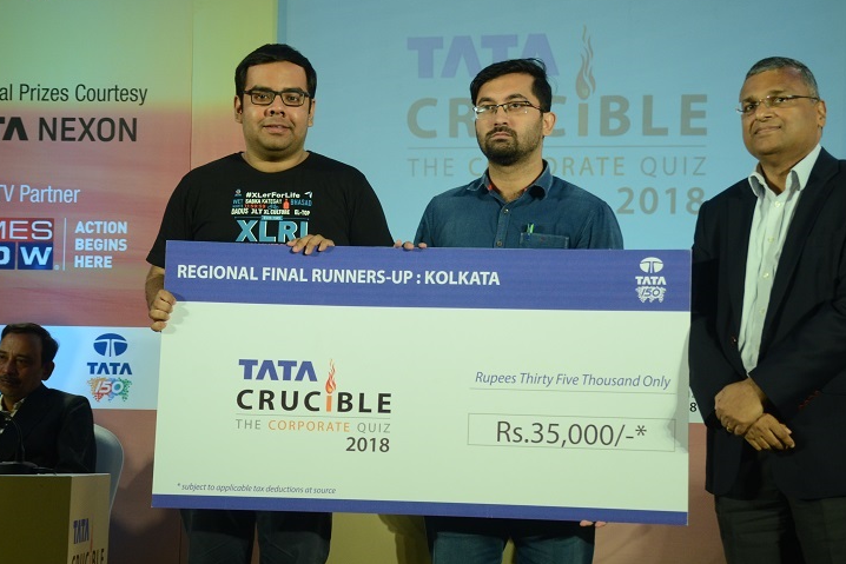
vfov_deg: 16.1
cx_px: 458
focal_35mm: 85
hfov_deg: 24.0
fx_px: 1989
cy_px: 298
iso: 1000
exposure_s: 1/125
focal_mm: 45
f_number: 5.6
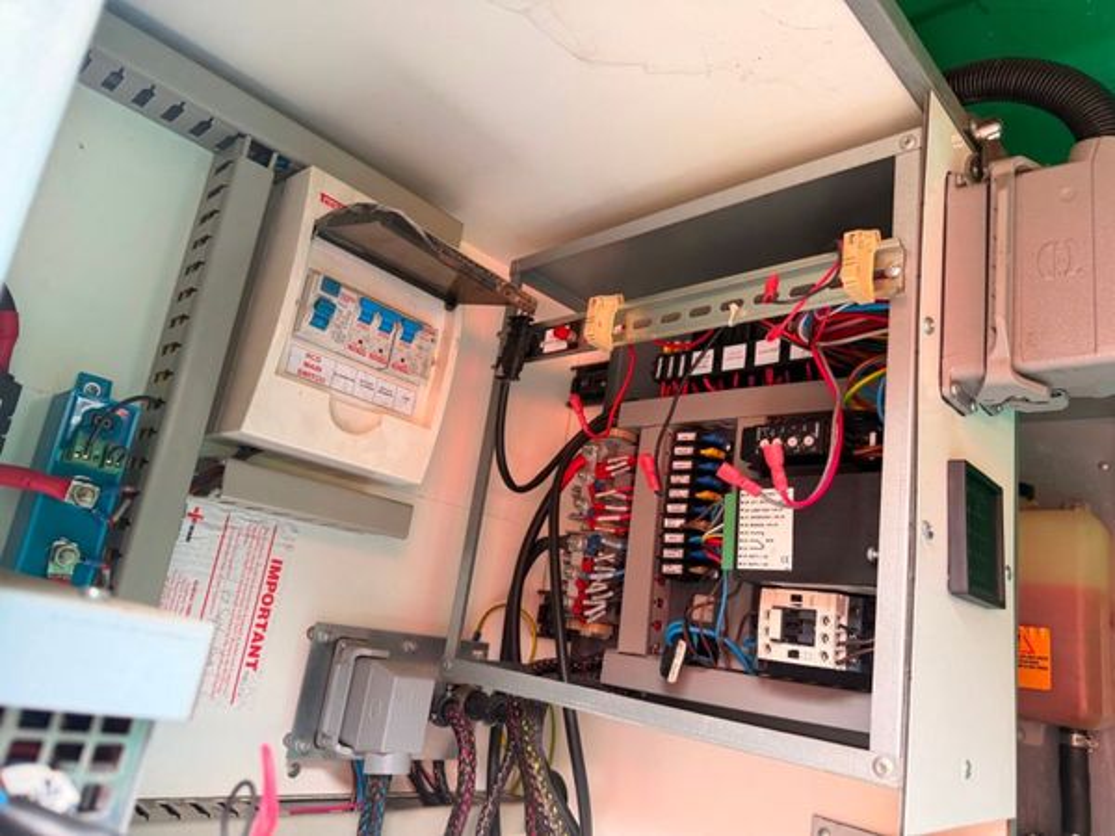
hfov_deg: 71.6
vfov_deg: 56.8
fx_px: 773
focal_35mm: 24
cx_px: 558
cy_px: 418
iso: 200
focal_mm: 6.76
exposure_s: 1/96
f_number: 1.78
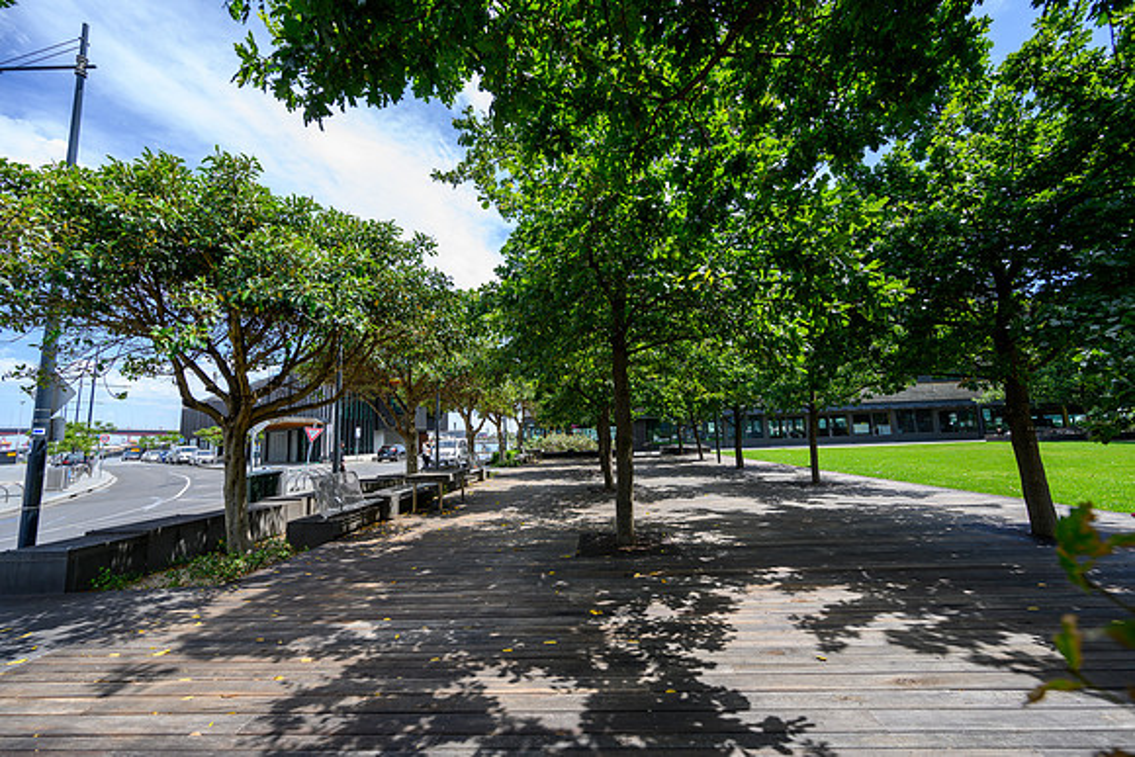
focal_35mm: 14
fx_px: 441
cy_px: 378
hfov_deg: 104.2
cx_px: 568
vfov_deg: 81.2
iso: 100
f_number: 5.6
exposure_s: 1/160
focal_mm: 14
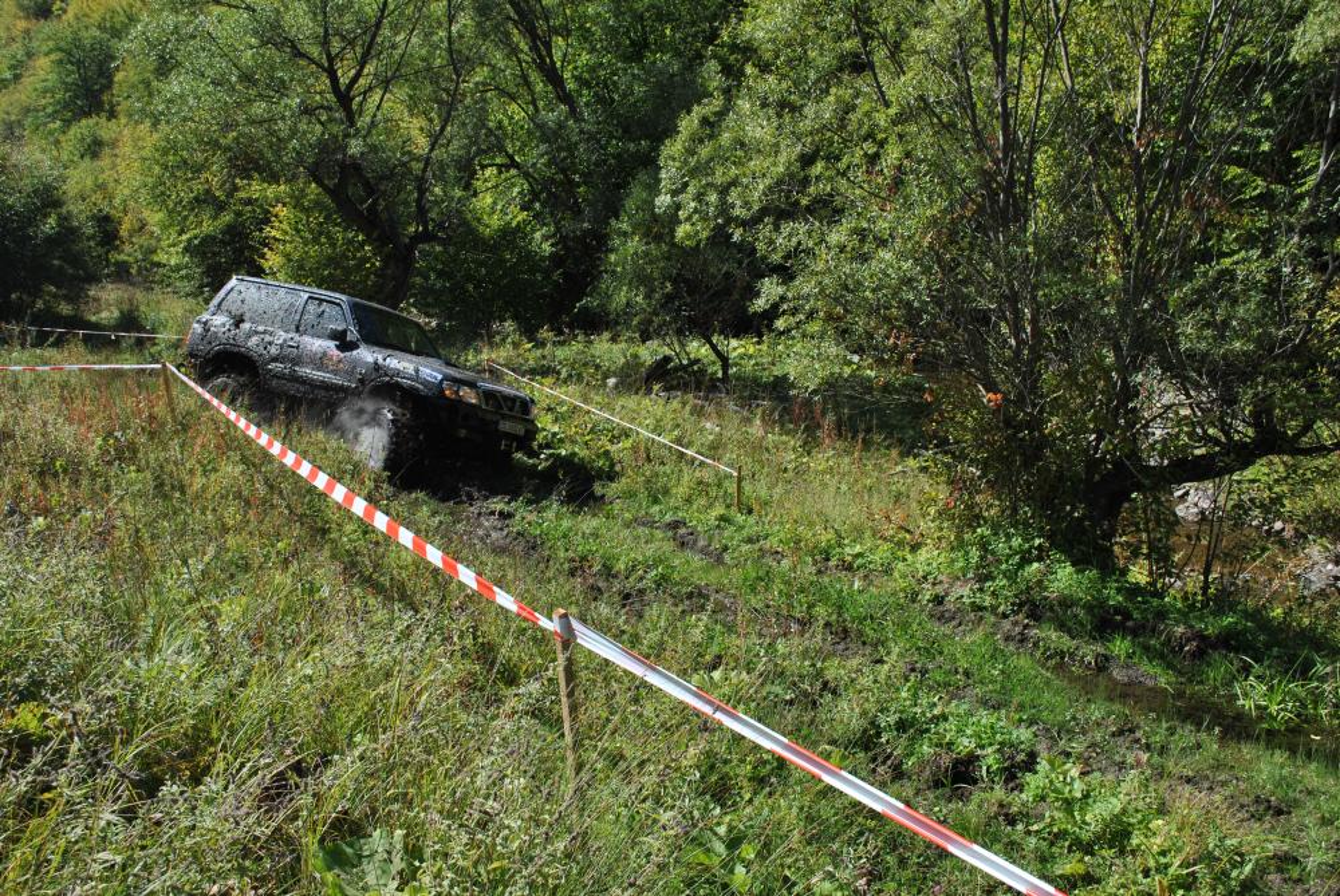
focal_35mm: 36
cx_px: 670
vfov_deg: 37.0
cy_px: 448
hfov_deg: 53.1
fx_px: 1341
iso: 100
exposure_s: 1/320
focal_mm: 24
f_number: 7.1
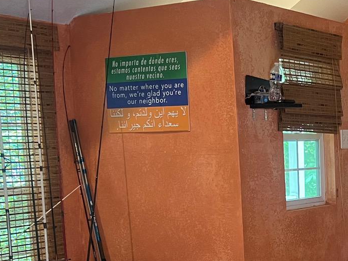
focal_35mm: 77
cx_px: 373
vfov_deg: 18.8
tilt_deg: -6.9
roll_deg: -0.3
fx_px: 774
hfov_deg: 23.9
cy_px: 234
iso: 320
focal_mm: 5.7
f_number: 1.5
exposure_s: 1/60
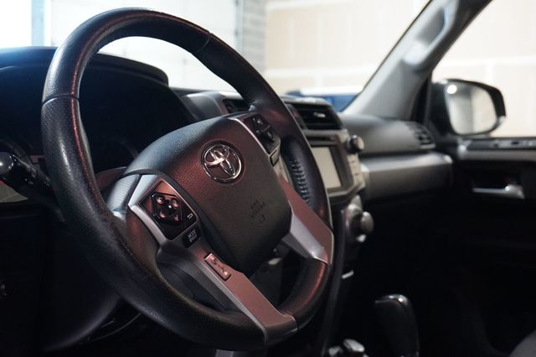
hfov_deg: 46.4
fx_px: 625
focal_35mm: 42
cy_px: 178
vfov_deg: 31.9
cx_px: 268
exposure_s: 1/60
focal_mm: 28
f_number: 4.5
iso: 6400
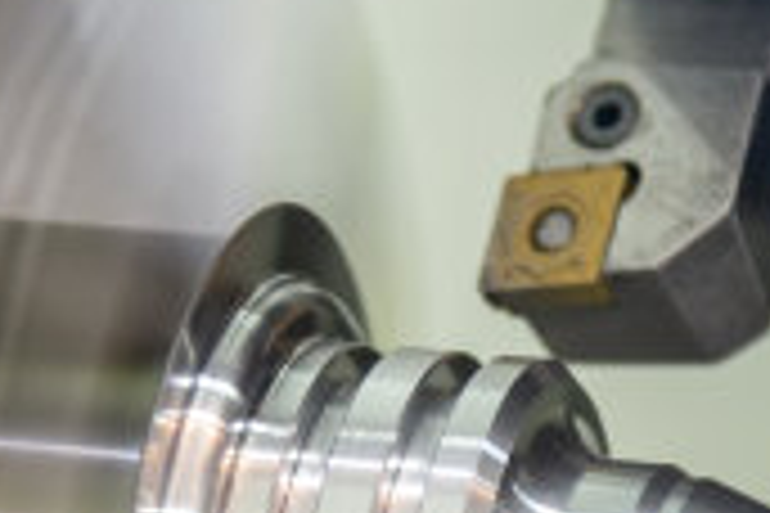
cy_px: 565
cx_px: 450
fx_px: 9175
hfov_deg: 4.8
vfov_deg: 3.2
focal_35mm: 429
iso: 2000
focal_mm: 120
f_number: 4
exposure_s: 1/60
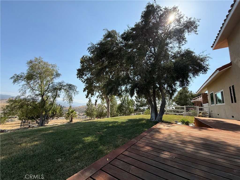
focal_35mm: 14
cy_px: 90
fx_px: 97
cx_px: 120
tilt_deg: +9.3
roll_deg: -3.1
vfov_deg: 85.7
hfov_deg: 102.1
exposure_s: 1/1572
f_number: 2.2
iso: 50
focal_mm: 2.22
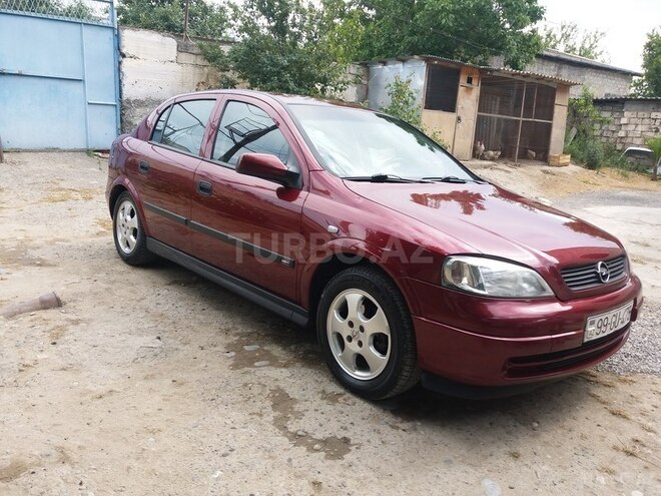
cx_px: 330
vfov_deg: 51.4
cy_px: 248
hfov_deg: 65.3
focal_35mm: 27
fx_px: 516
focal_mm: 3.7
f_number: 1.9
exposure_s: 1/278
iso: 40
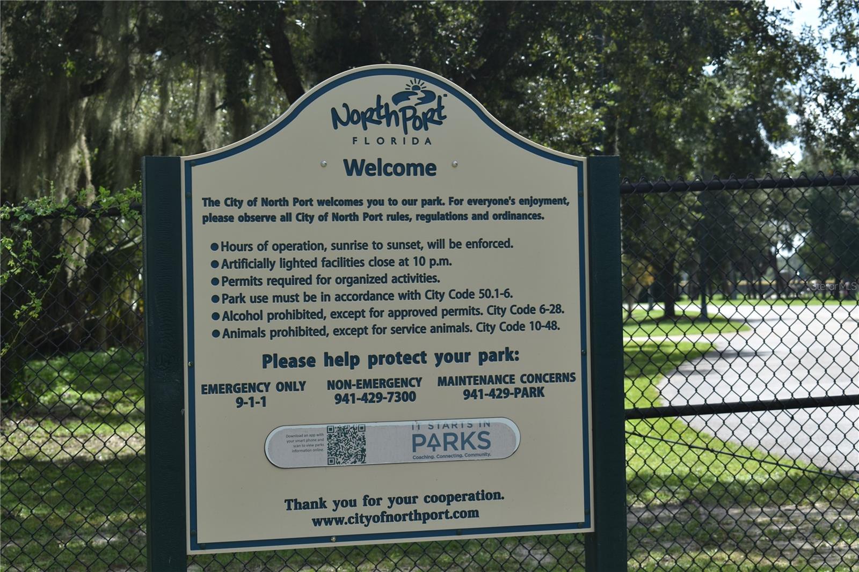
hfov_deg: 24.6
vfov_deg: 16.5
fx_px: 1968
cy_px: 286
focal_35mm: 82
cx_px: 430
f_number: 8
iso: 110
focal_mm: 55
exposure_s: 1/250
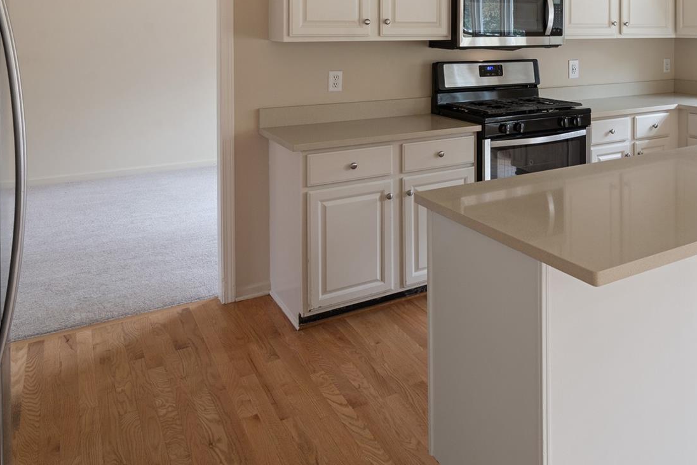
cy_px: 45
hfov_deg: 33.9
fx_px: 1084
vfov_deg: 23.6
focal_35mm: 56
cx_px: 614
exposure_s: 1/2.5
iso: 320
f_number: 9
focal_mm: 30
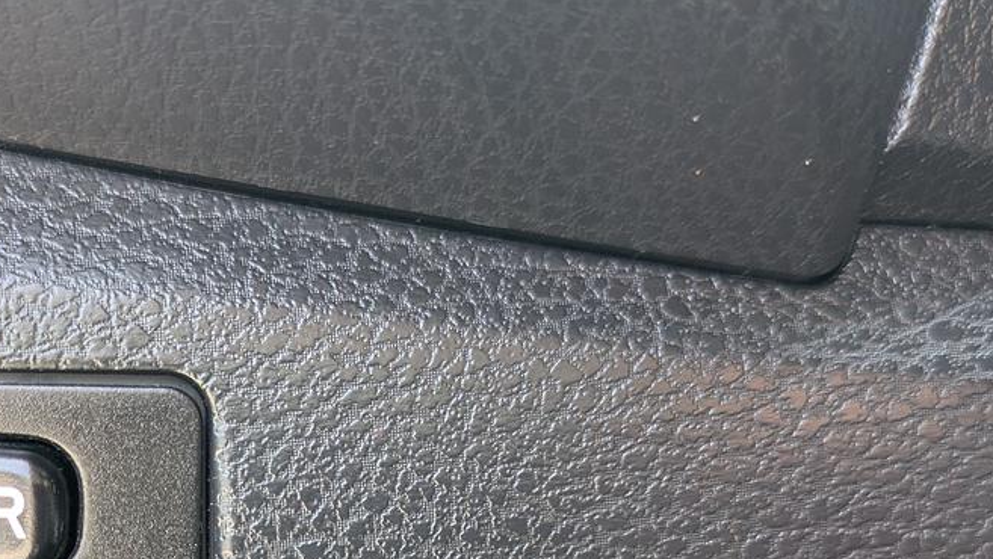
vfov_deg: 21.5
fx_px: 1396
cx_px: 270
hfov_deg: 38.3
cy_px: 615
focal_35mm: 53
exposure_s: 1/100
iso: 119
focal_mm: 5.43
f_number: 1.89
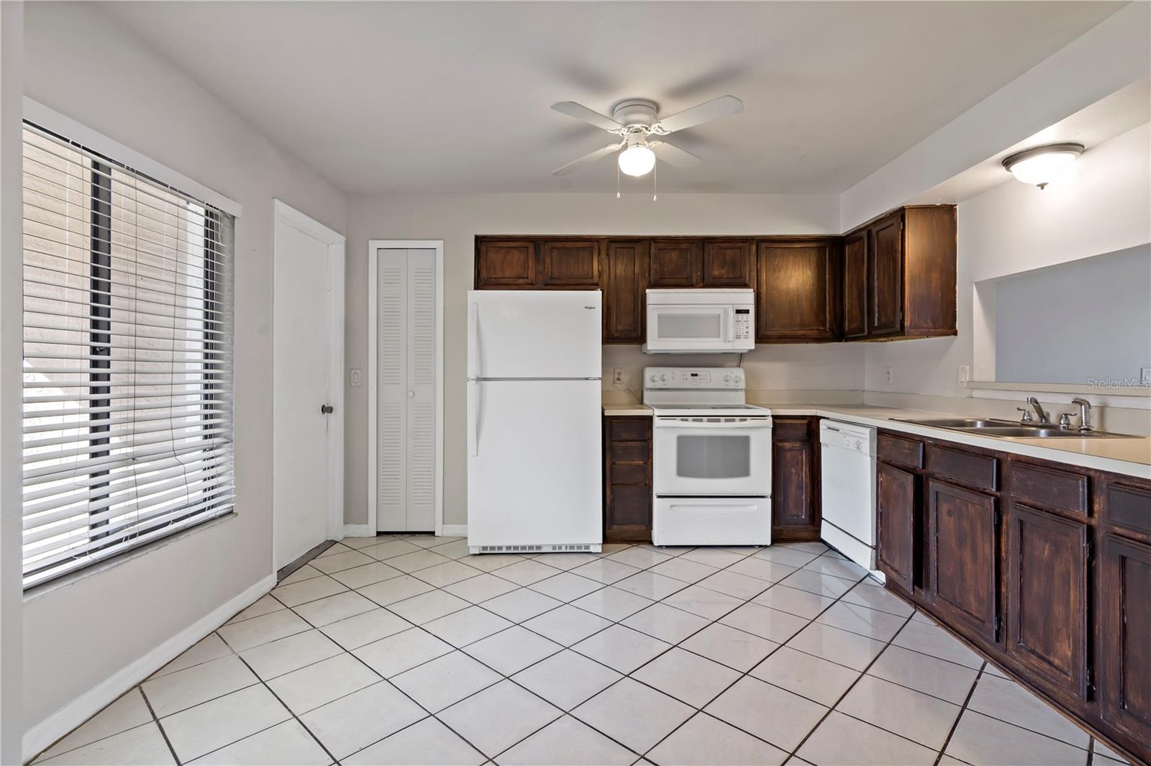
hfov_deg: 95.0
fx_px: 527
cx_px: 576
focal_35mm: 16
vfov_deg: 72.0
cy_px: 383
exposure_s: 1/5
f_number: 9
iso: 200
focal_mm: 11
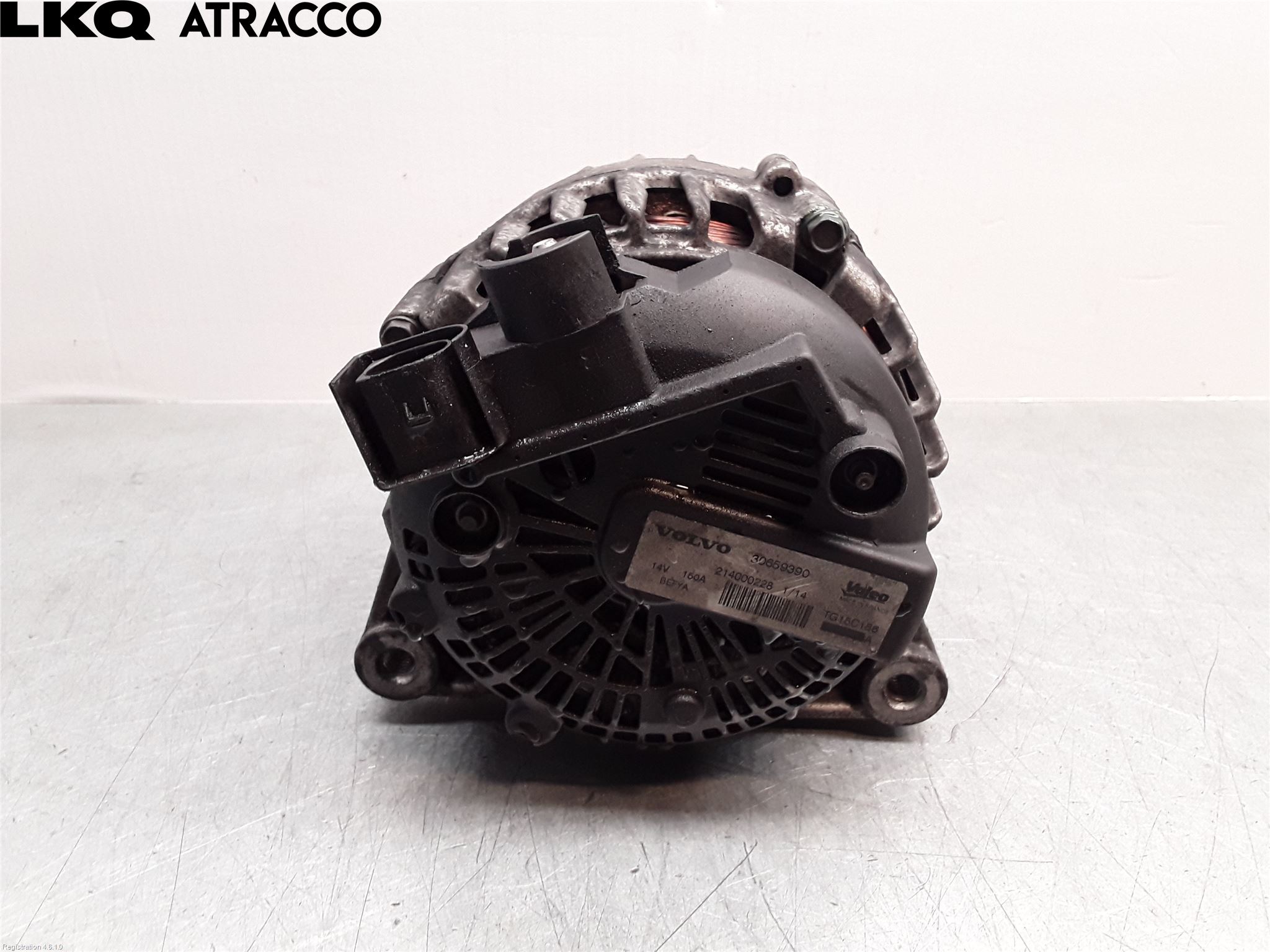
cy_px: 476
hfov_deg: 63.4
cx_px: 635
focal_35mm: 28
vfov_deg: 49.7
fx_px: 1027
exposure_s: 1/50
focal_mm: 2.91
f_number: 1.9
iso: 100
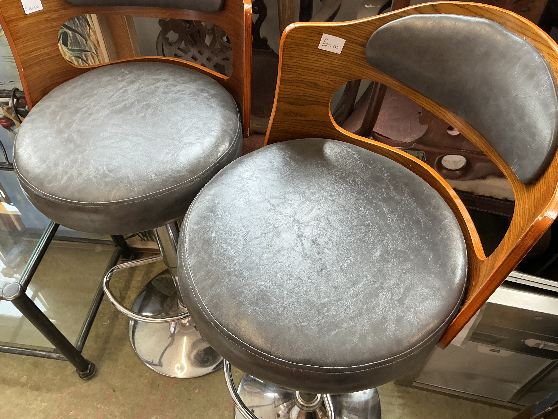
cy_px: 210
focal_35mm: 29
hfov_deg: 61.7
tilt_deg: -53.5
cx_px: 279
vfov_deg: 48.2
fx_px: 467
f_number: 1.8
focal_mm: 3
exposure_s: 1/120
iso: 64
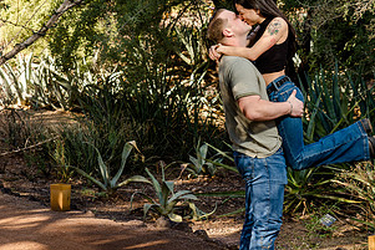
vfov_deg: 13.4
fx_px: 1063
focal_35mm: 102
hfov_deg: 20.0
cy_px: 75
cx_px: 178
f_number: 5.6
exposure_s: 1/200
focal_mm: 53
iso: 100
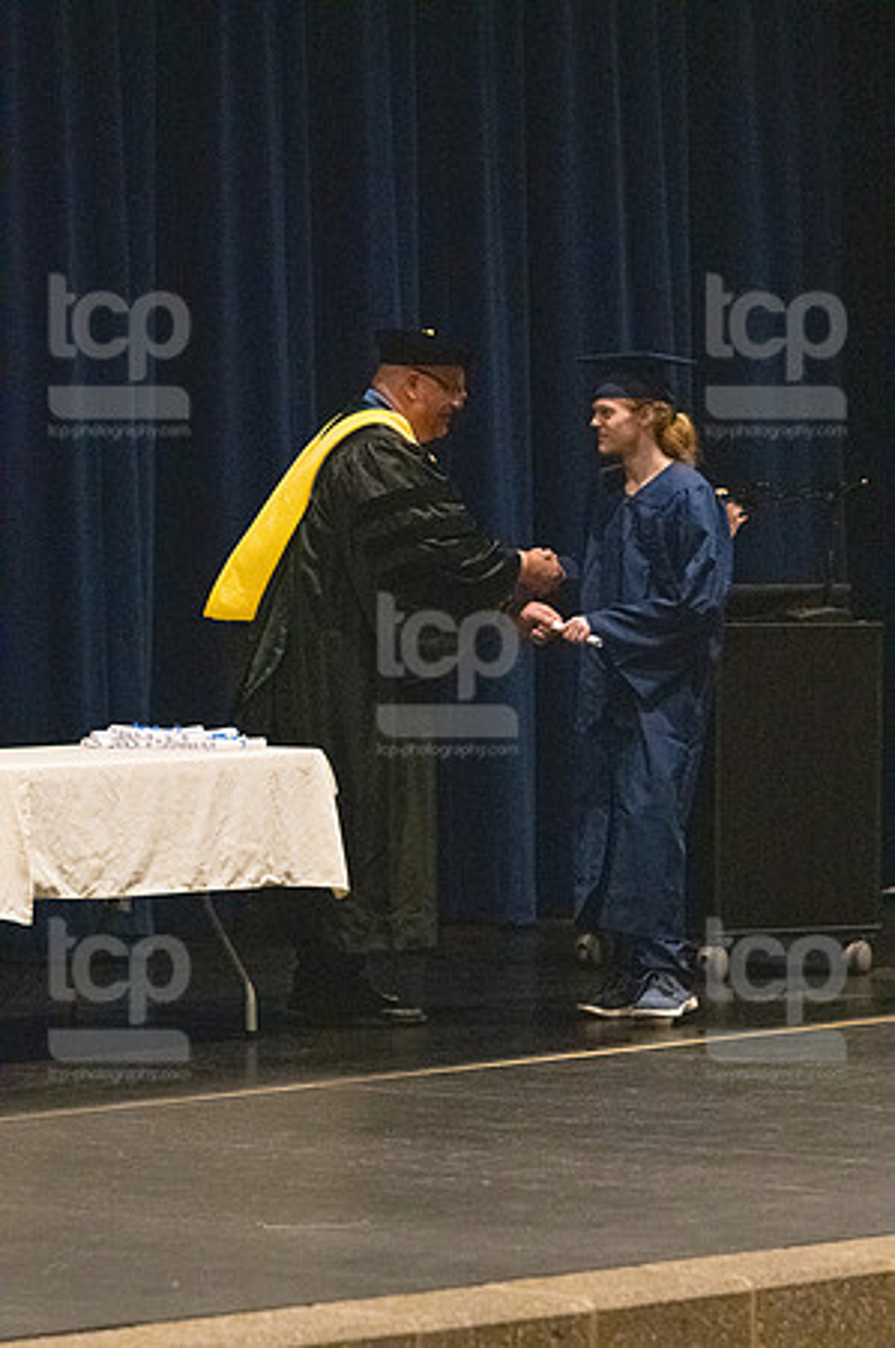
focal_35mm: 174
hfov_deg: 7.9
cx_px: 448
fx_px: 6503
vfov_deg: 11.8
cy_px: 674
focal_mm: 116
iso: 10000
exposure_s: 1/400
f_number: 3.2
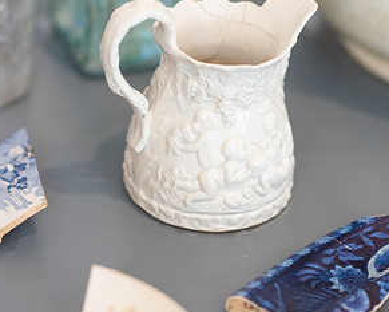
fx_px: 1900
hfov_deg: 11.7
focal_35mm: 165
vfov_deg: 9.4
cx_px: 168
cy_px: 116
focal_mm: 85
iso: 1600
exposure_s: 1/200
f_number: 2.2
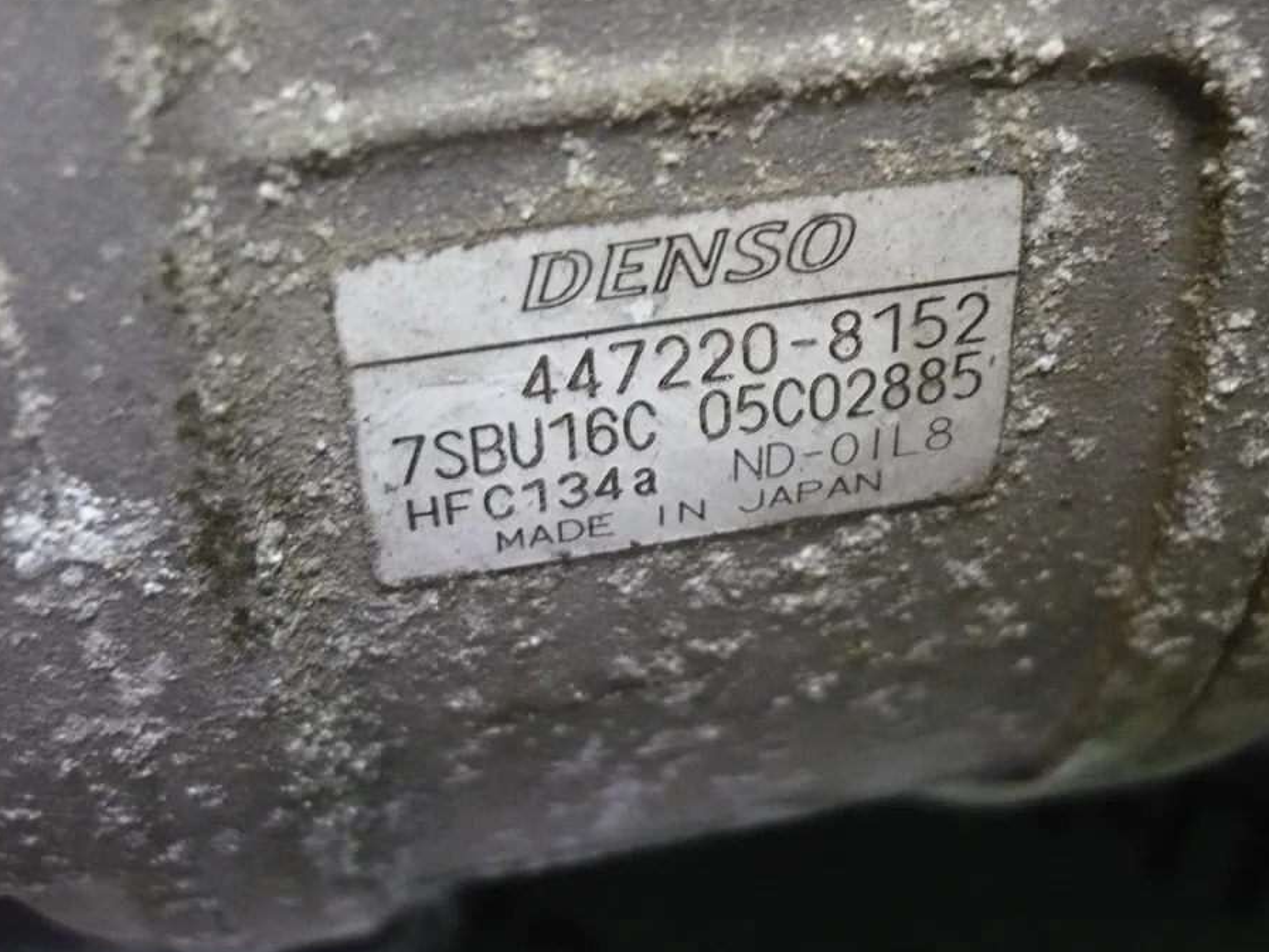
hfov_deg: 38.1
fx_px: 1833
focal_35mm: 50
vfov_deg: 29.1
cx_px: 732
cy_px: 421
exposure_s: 1/8
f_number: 2.8
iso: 400
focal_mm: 5.8
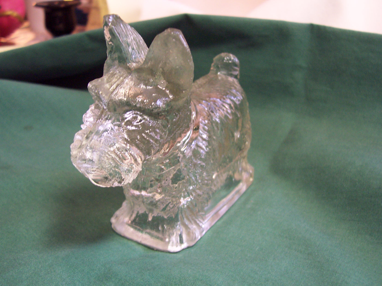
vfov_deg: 38.7
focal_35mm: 37
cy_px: 143
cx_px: 191
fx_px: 408
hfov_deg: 50.1
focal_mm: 5.6
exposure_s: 1/20
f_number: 2.8
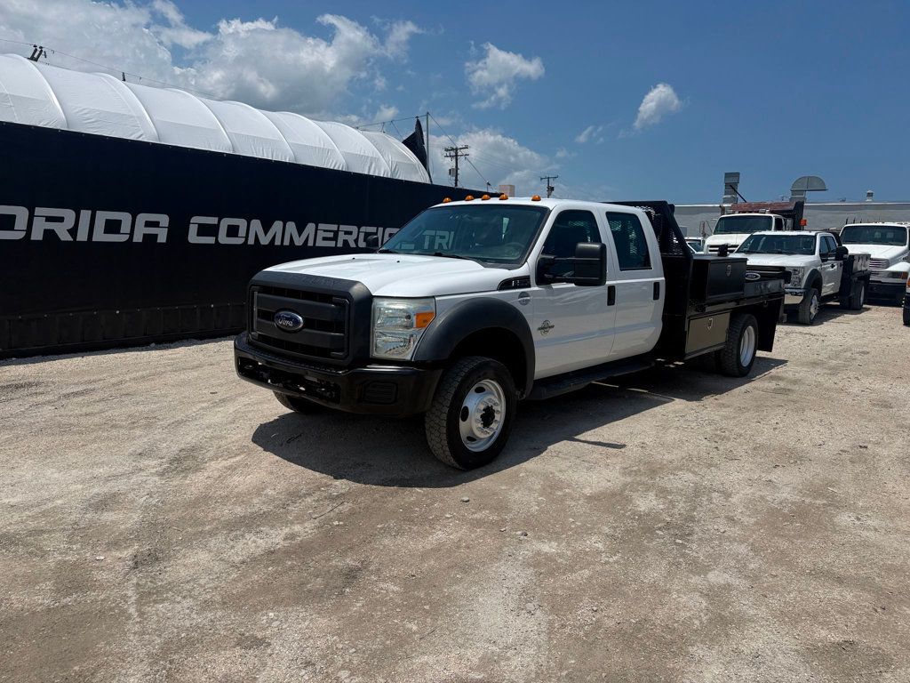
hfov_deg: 71.6
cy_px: 342
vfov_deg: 56.8
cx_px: 455
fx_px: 631
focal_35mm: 24
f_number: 1.78
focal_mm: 6.76
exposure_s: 1/10309
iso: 80
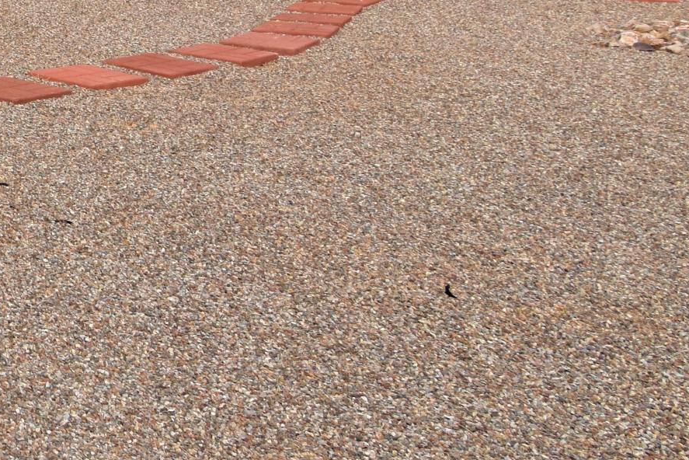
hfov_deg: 22.2
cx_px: -405
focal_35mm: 71
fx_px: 1359
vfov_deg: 17.9
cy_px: -143
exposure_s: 1/200
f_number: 9
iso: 100
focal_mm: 14
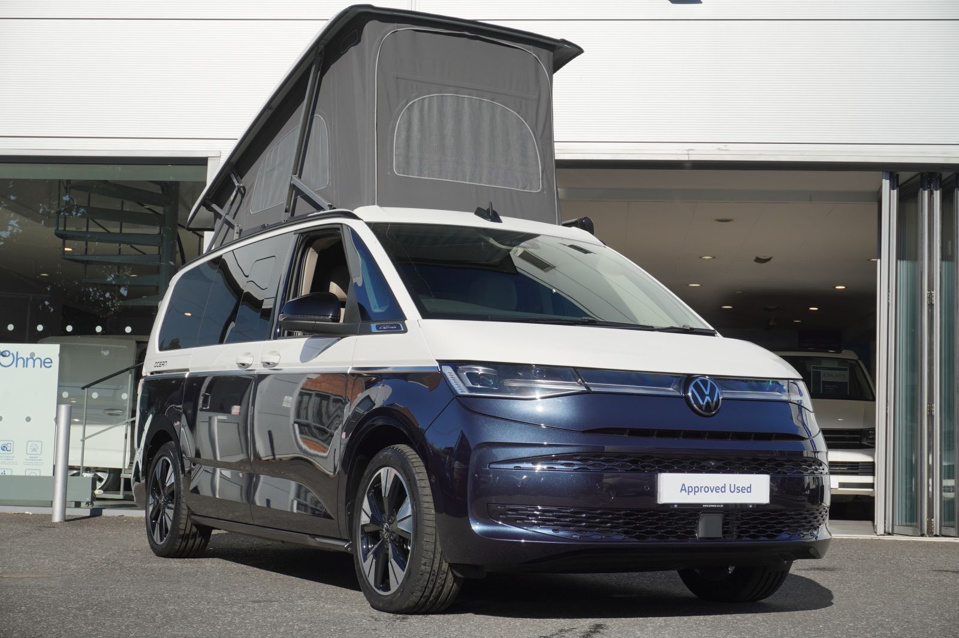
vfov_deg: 25.0
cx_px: 480
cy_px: 319
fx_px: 1437
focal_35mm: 54
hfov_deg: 36.9
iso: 100
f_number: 8
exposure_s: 1/200
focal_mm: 36
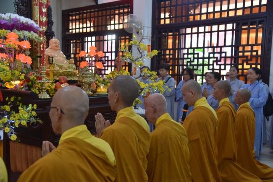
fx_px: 288
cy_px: 91
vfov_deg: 35.1
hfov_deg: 50.7
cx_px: 136
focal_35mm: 38
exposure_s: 1/60
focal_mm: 38
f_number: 4
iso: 900
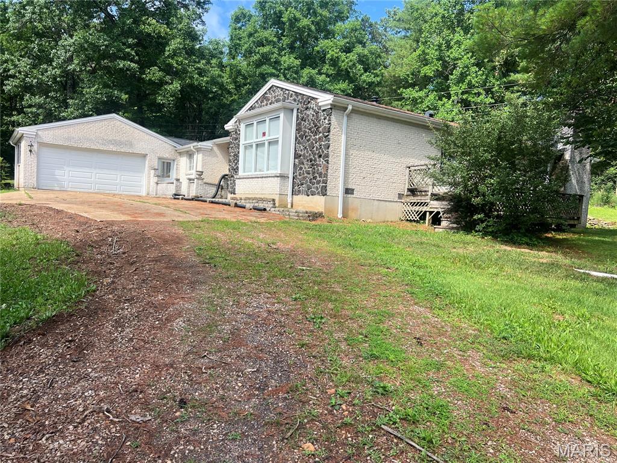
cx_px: 308
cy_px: 232
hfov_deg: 67.3
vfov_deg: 53.1
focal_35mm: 26
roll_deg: -3.5
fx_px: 463
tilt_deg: -3.5
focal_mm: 5.7
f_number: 1.5
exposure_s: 1/1377
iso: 50
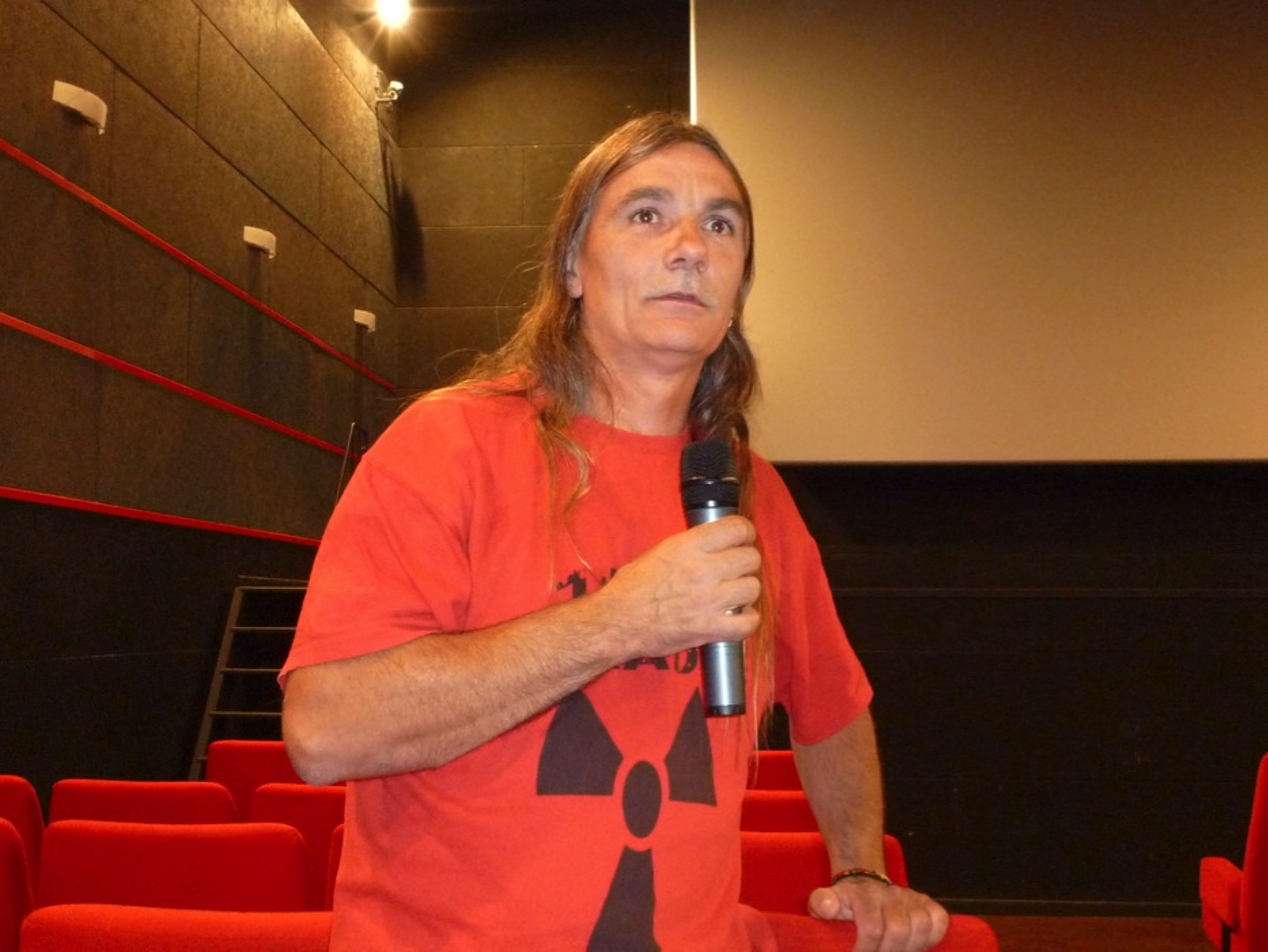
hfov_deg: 46.8
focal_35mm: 40
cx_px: 634
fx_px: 1465
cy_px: 476
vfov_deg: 36.0
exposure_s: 1/8
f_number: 2.8
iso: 400
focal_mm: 4.5
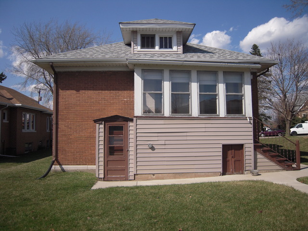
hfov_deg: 63.4
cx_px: 154
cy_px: 116
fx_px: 249
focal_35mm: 28
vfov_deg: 49.7
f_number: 5.4
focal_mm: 5
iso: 100
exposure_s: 1/640
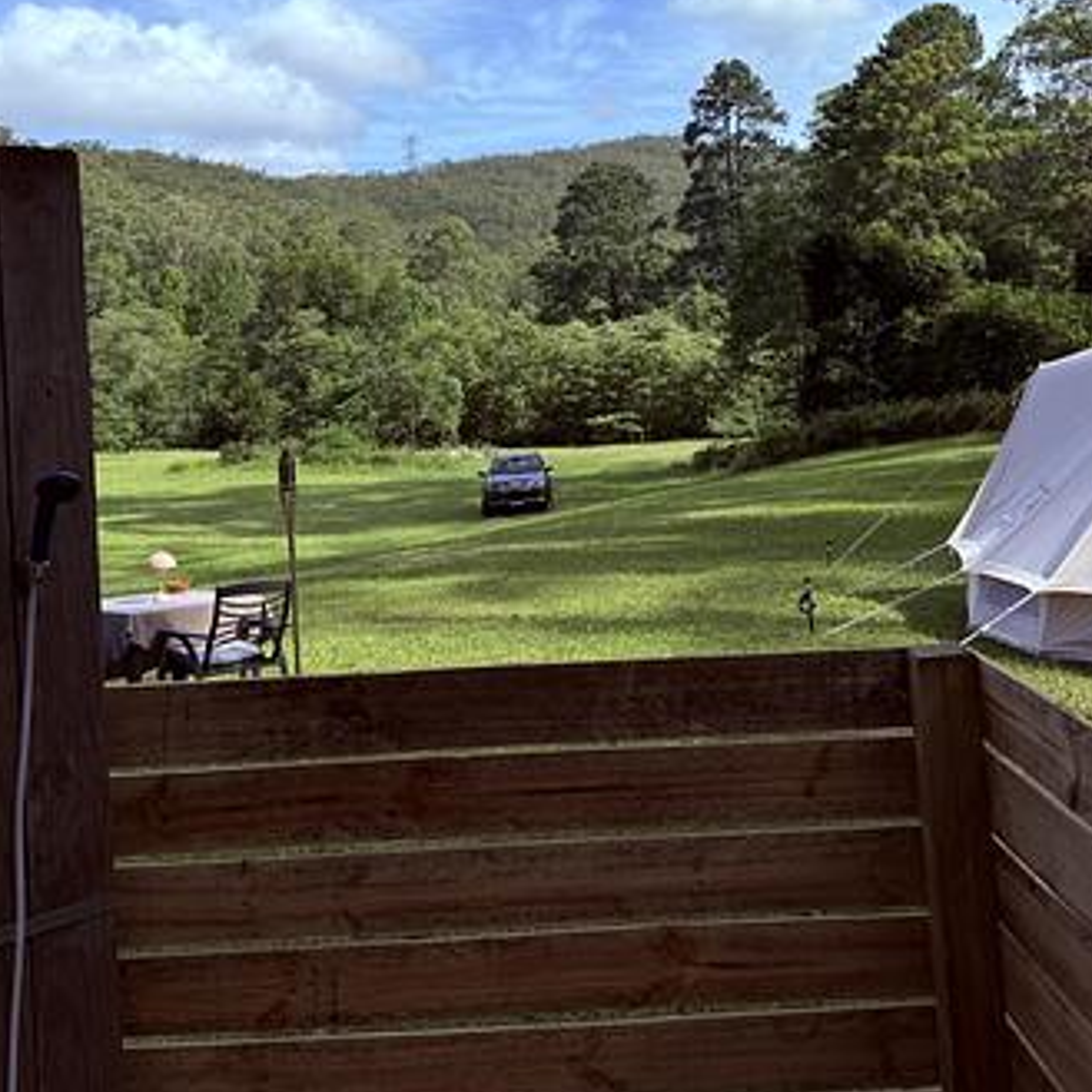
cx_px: 581
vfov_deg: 41.3
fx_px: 1428
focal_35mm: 40
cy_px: 353
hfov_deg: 41.8
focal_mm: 6.76
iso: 80
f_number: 1.78
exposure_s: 1/3759
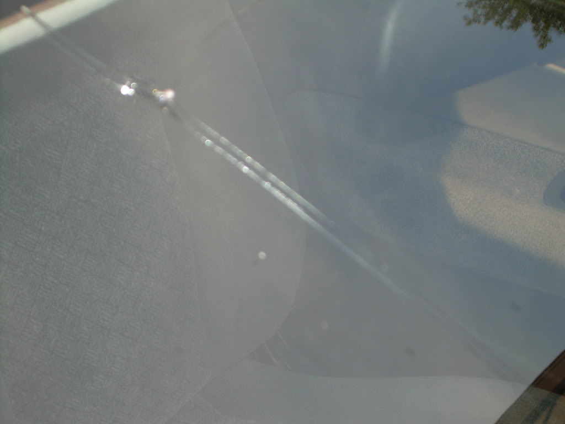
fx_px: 1795
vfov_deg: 13.5
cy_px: 212
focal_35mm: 110
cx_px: 282
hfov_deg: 17.9
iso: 50
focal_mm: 18.9
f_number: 4.9
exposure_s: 1/60
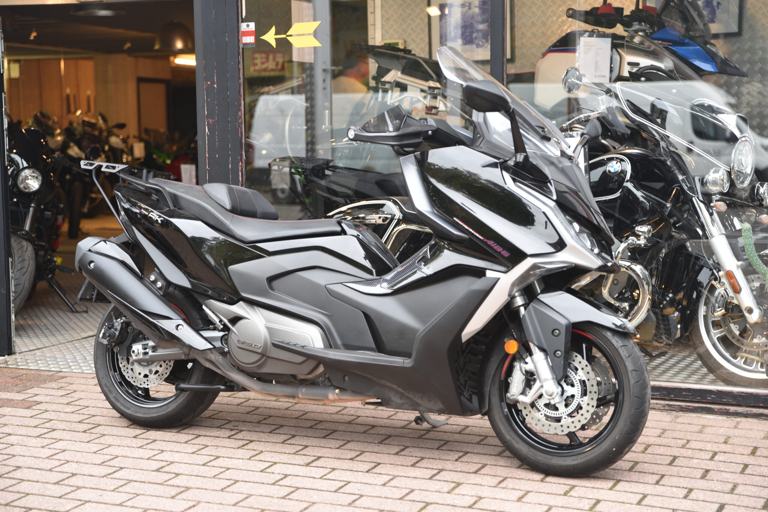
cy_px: 256
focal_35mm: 62
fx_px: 1323
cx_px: 384
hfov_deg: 32.4
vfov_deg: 21.9
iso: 100
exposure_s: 1/25
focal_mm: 62
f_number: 2.8
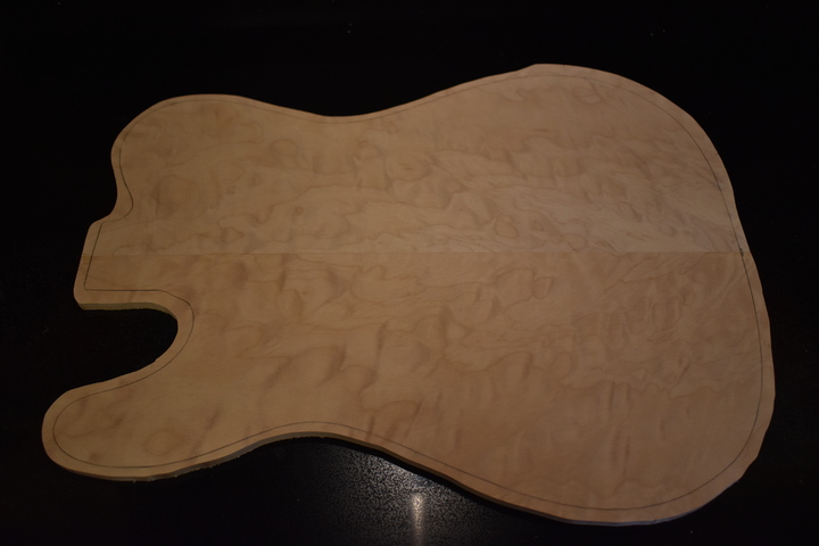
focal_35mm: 34
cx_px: 410
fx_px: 785
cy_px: 273
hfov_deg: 55.1
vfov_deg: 38.4
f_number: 3.8
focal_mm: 23
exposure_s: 1/40
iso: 640
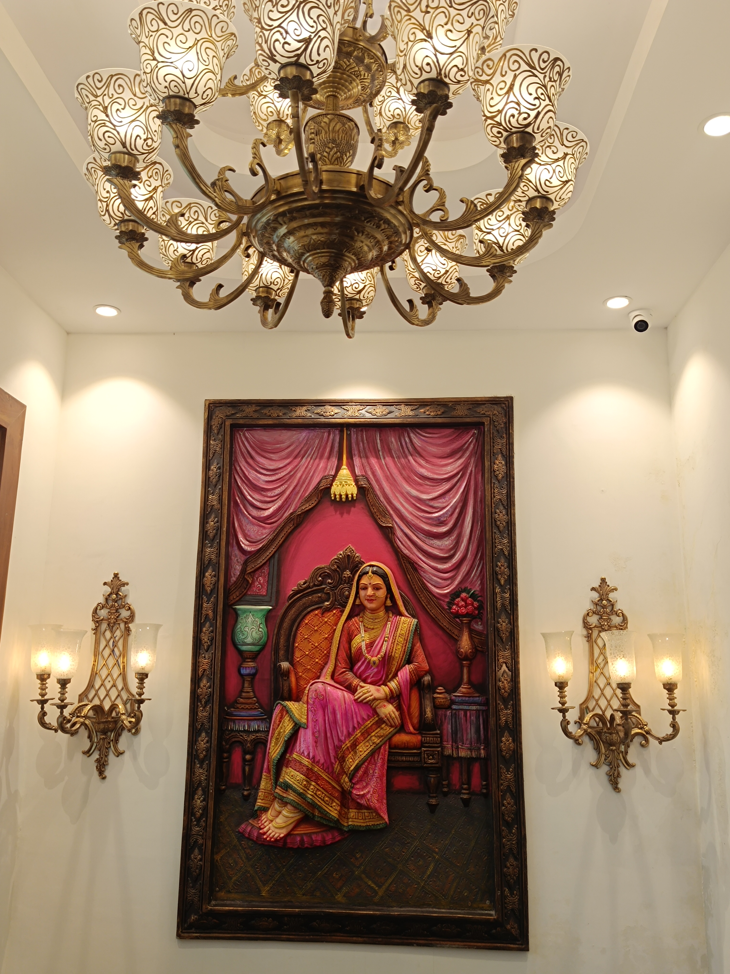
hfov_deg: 56.8
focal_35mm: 24
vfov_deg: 71.6
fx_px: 675
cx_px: 365
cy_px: 487
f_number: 1.88
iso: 137
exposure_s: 1/101
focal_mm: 5.59
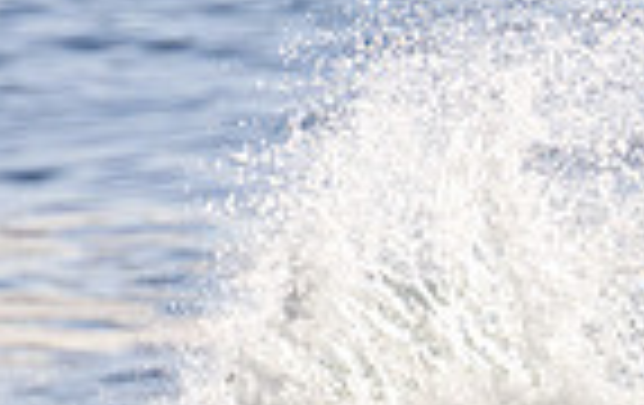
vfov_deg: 0.4
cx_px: 1045
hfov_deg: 0.7
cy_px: 520
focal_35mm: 2971
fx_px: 52247
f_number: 11
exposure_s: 1/2000
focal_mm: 720
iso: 800
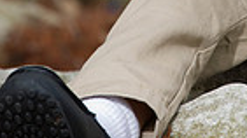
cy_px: -231
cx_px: 220
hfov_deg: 3.7
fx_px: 3821
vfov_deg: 2.1
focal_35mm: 584
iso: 640
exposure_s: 1/250
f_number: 7.1
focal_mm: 175
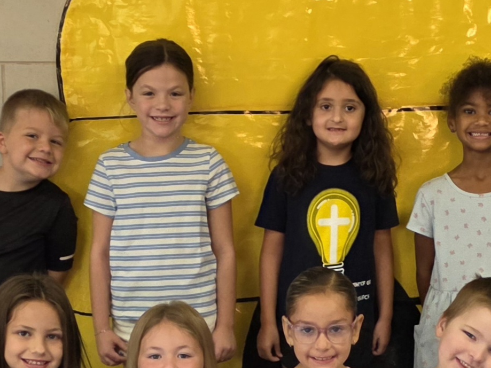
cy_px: 369
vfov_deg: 20.1
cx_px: 256
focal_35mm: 71
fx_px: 1007
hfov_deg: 27.4
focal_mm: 6.3
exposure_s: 1/120
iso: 400
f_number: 1.7
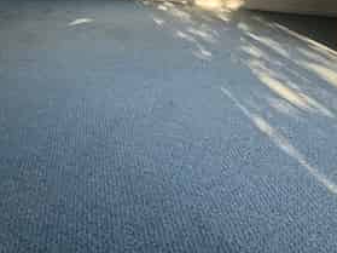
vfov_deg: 35.3
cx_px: 87
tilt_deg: -6.9
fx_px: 321
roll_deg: +3.9
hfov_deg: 53.1
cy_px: -39
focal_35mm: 33
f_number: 2.2
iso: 80
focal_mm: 2.22
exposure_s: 1/99
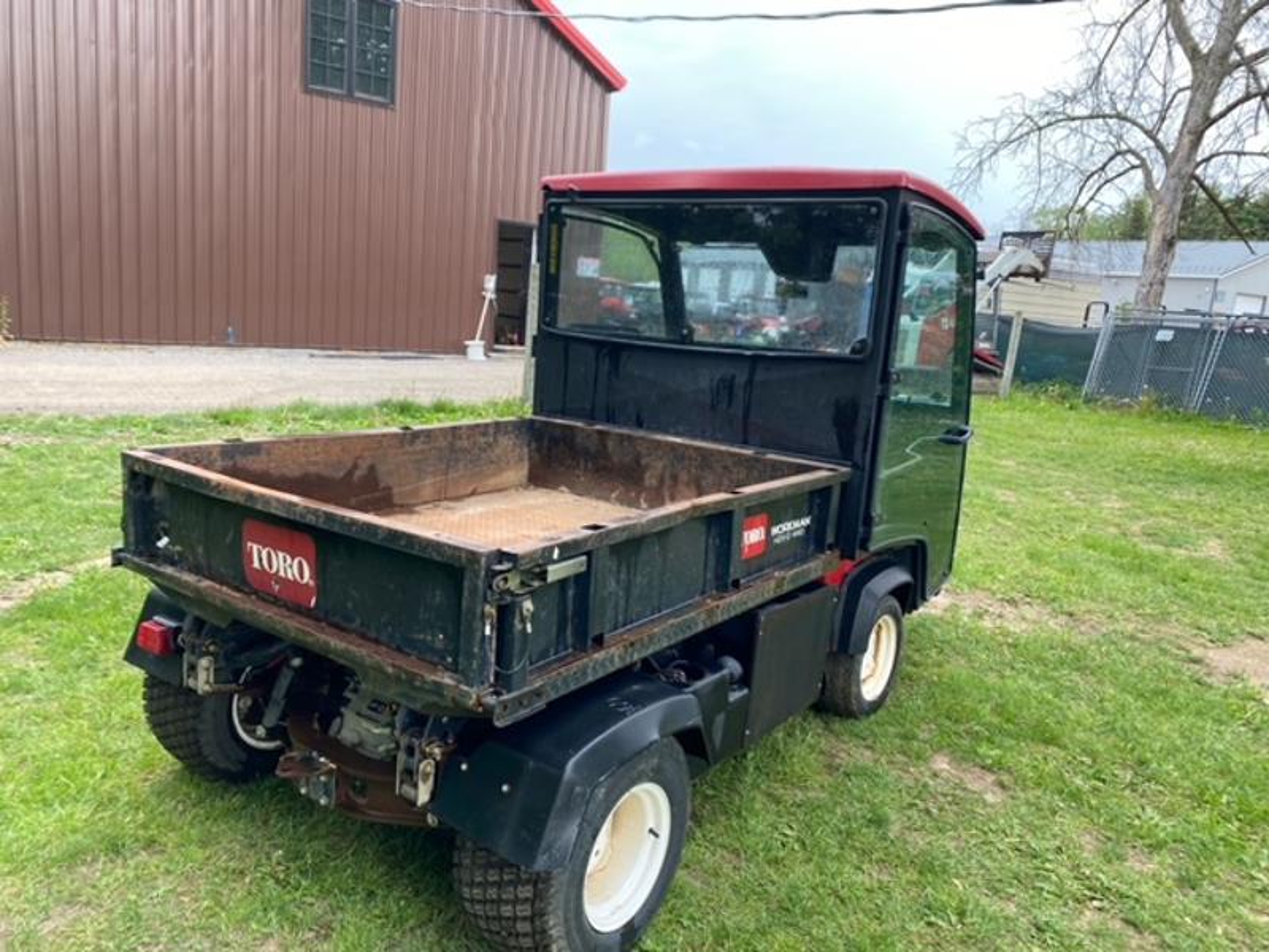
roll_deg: +0.6
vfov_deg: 53.1
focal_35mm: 26
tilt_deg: -3.9
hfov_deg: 67.3
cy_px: 476
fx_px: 953
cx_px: 634
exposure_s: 1/122
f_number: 1.8
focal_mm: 4.25
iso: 40
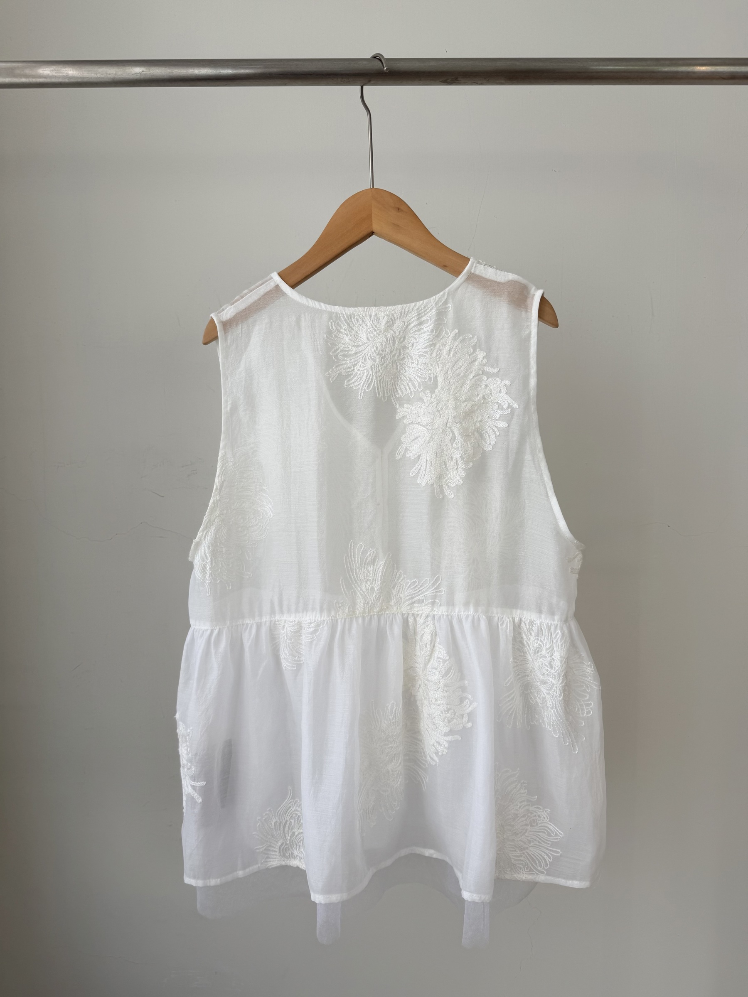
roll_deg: -0.1
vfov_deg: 71.6
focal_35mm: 24
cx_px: 374
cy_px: 498
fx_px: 691
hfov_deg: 56.8
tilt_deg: -4.6
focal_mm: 6.76
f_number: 1.78
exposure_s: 1/169
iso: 64
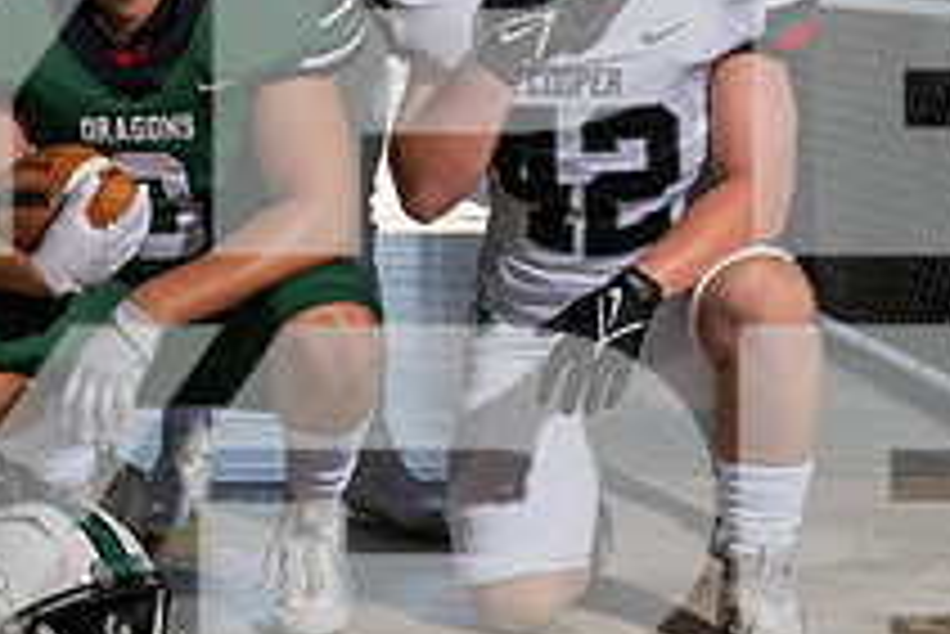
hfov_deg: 20.9
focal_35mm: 96
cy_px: 20
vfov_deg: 14.1
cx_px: 126
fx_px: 2535
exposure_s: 1/250
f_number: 11
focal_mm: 35
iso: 320
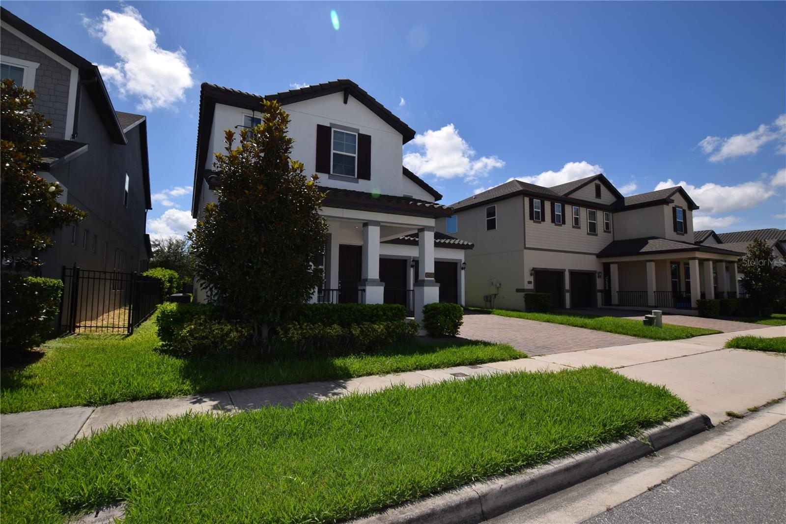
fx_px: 360
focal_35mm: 16
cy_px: 262
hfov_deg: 95.0
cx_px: 393
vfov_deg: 72.0
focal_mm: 11
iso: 100
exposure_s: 1/200
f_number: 11
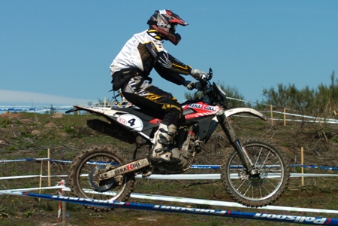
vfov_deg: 10.2
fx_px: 1267
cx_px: 169
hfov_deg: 15.2
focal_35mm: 135
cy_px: 113
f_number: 4.5
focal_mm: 90
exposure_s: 1/2500
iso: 200
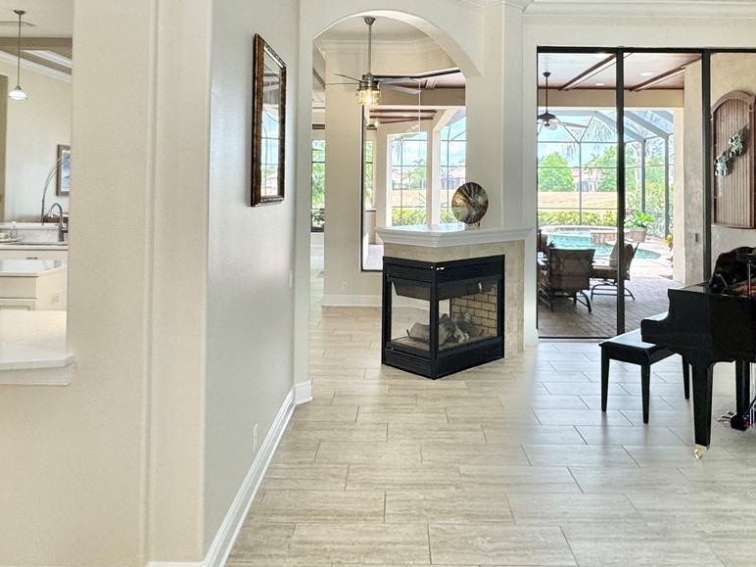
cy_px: 169
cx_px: 393
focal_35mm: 29
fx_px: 633
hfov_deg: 61.6
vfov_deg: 47.1
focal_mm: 2.22
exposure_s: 1/120
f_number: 2.2
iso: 160
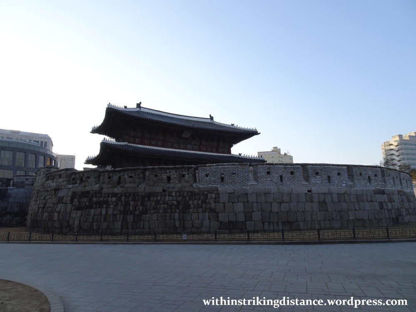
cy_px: 156
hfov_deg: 71.6
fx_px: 288
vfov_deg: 56.8
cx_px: 208
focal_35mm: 24
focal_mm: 4.1
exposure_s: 1/320
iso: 80
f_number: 3.5
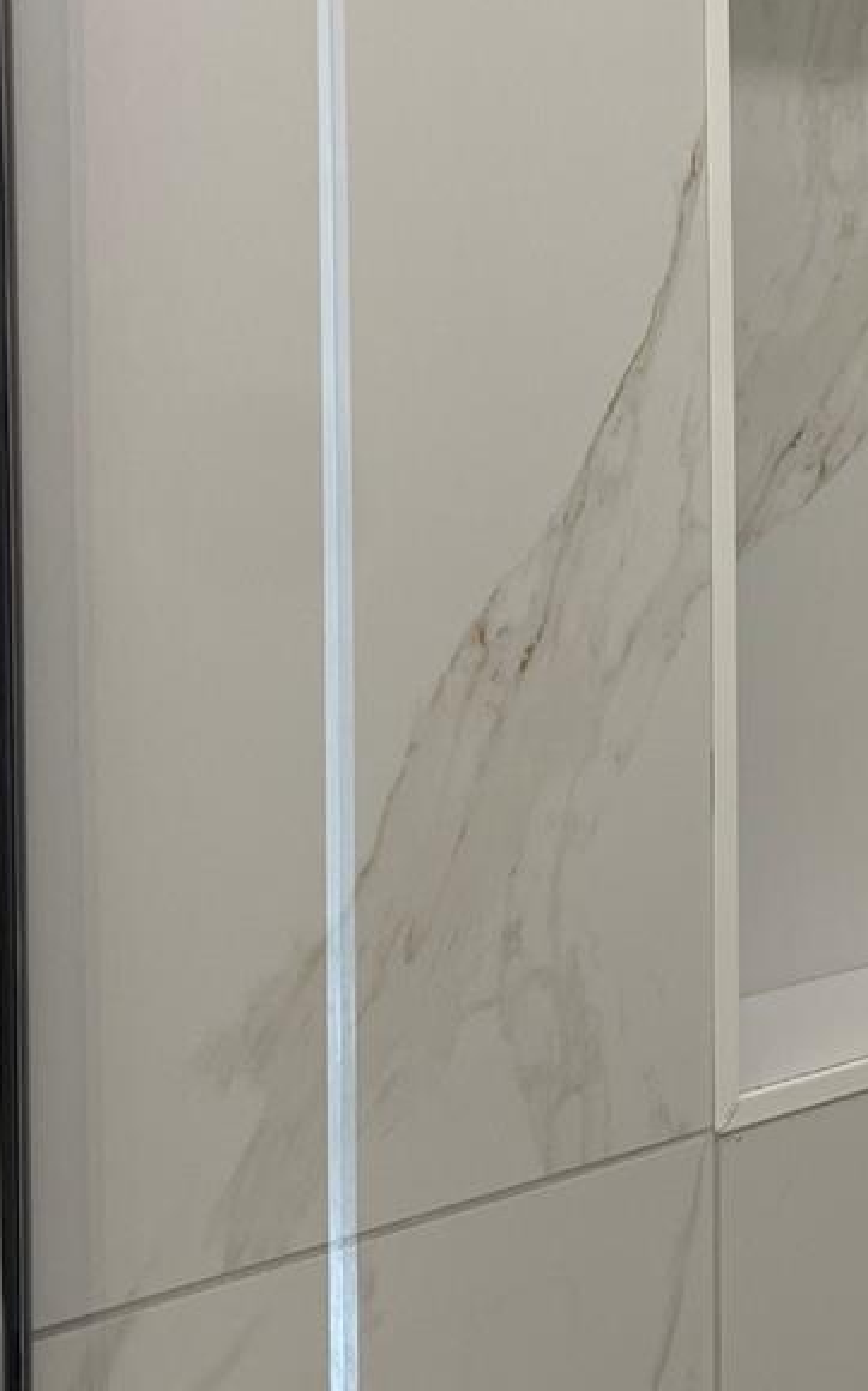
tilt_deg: -1.8
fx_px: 2766
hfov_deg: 16.8
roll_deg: -0.4
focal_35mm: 73
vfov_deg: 28.0
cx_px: 1122
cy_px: 413
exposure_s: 1/120
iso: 64
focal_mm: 4.2
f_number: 1.6
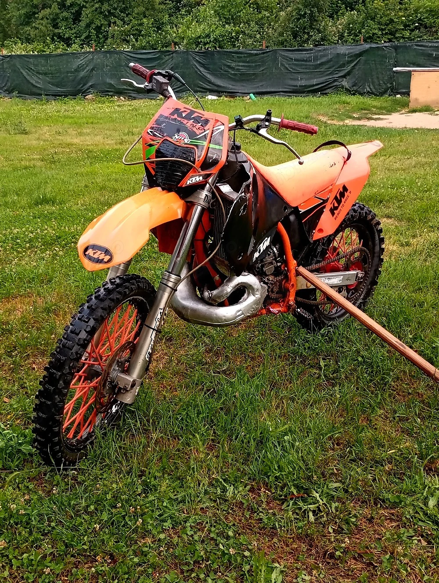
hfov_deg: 33.7
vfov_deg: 43.8
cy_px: 292
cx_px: 220
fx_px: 725
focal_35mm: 43
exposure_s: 1/100
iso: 95
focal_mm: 3.84
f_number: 1.8
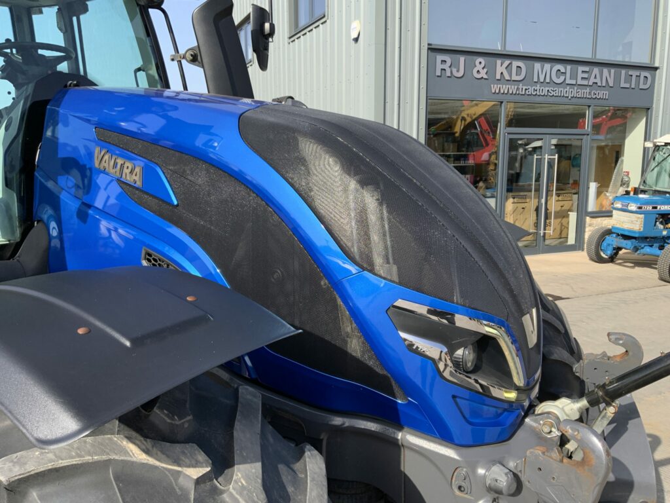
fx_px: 561
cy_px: 252
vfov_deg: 48.2
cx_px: 335
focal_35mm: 29
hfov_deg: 61.7
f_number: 1.8
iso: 16
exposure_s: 1/657
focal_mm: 3
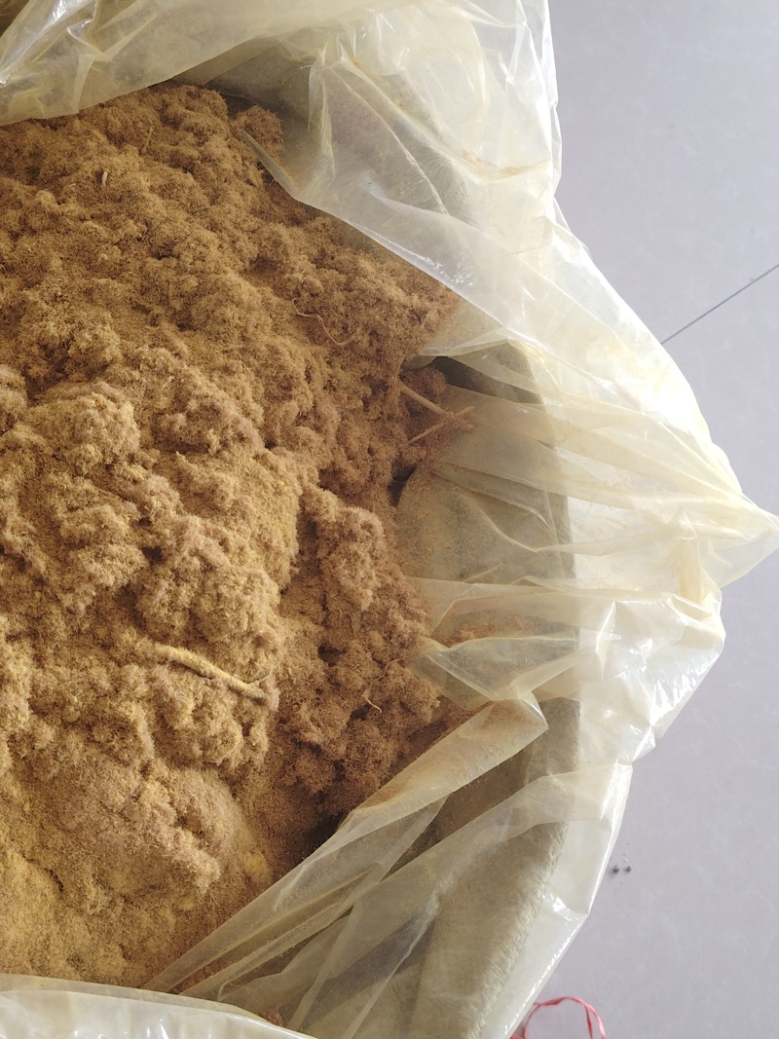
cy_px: 520
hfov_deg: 30.9
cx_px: 390
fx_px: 1411
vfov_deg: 40.4
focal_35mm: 47
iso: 422
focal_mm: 5.25
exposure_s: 1/100
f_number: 1.75
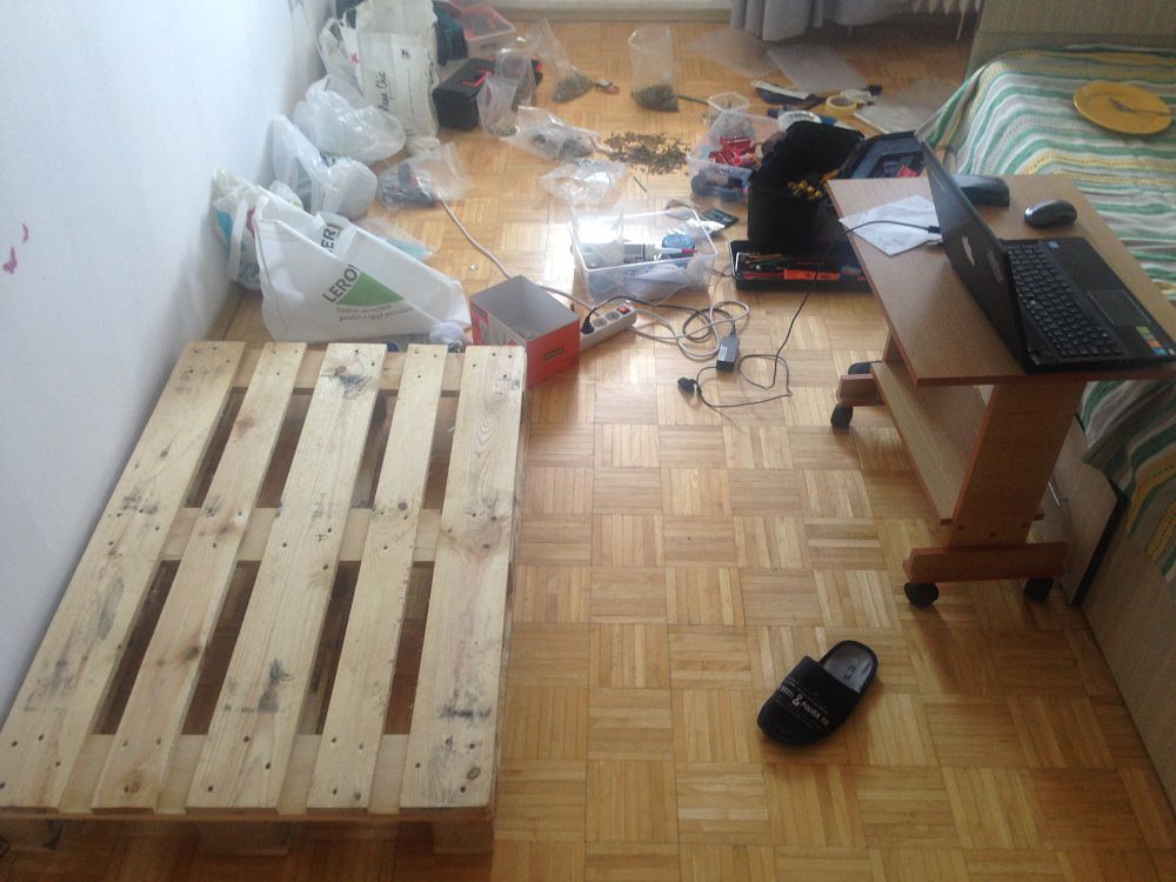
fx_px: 1121
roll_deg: +1.0
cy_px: 441
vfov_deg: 42.9
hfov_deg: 55.4
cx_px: 588
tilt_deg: -40.5
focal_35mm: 33
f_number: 2.4
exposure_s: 1/20
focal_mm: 4.12
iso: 64
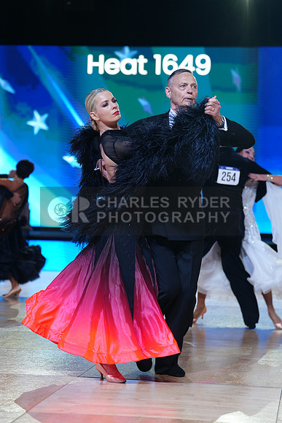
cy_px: 212
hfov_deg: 14.9
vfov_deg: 22.1
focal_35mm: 92
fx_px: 1080
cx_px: 141
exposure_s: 1/500
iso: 640
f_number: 2.8
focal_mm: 92
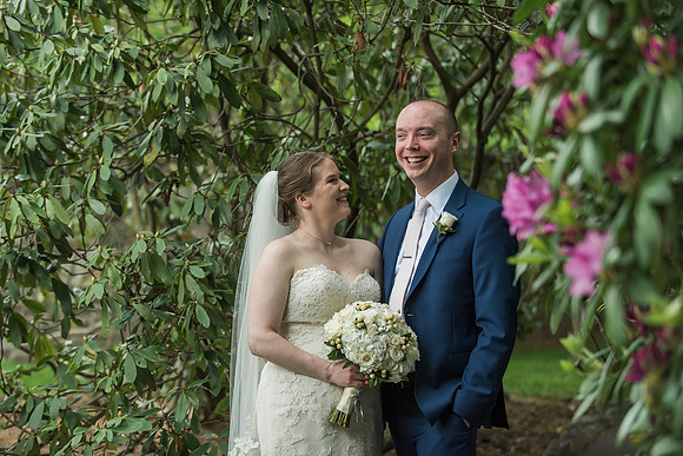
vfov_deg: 16.7
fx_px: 1556
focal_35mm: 82
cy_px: 228
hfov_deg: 24.8
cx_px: 342
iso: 500
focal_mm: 82
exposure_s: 1/500
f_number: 2.8
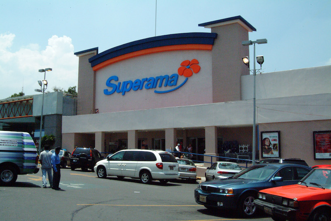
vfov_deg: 36.9
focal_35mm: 36
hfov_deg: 53.1
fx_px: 331
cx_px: 166
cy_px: 110
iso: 1600
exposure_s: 1/350
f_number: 22
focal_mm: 24
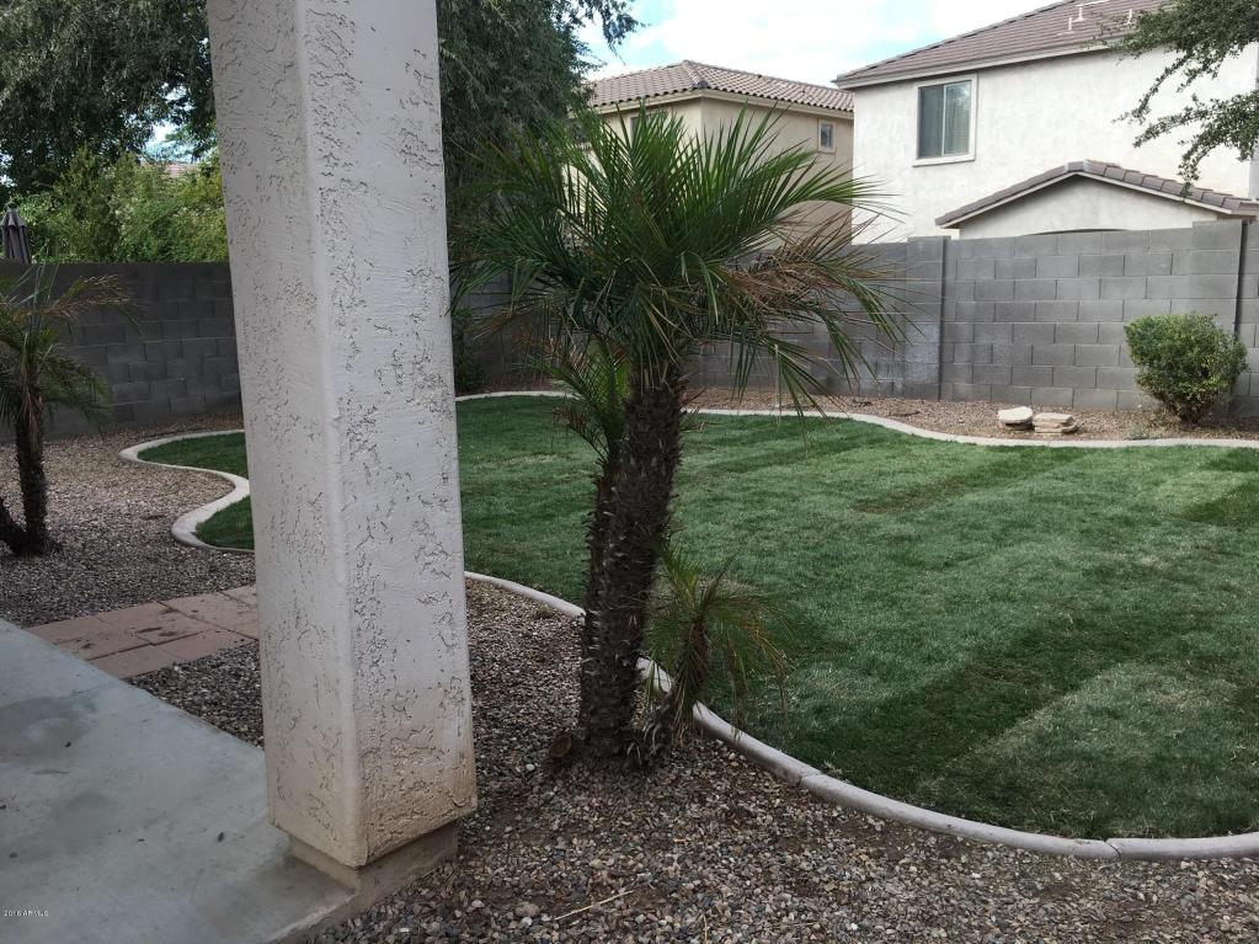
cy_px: 472
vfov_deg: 48.2
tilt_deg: -9.4
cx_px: 630
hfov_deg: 61.7
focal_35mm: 29
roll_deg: +1.1
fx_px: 1055
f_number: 2.2
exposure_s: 1/478
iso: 25
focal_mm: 4.15
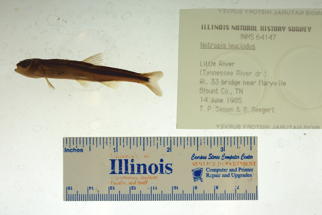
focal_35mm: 60
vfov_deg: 22.6
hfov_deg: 33.4
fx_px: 537
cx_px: 161
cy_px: 108
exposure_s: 1/200
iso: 100
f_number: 10
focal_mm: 60
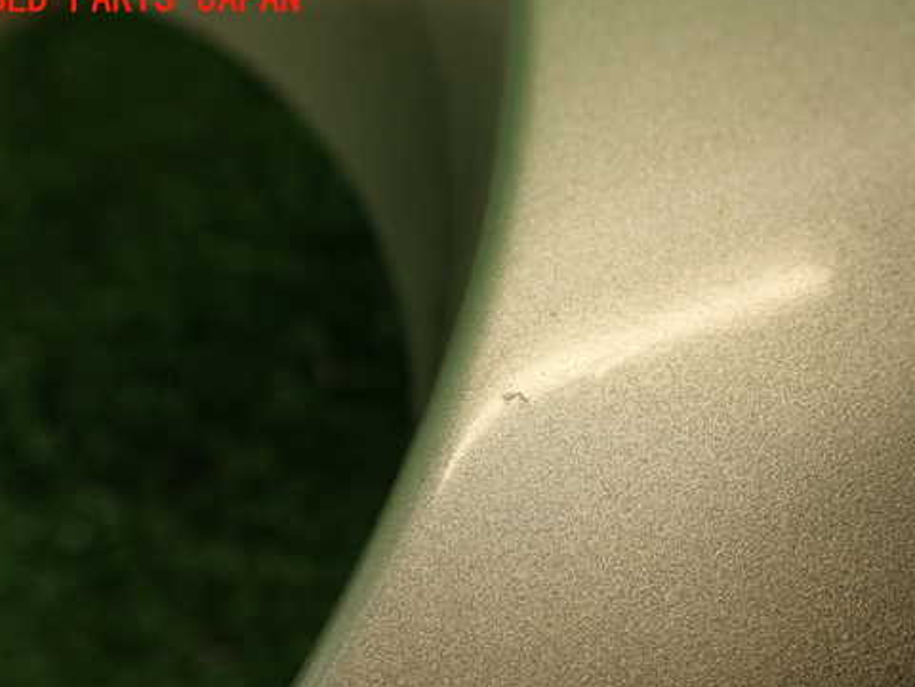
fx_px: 1057
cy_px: 405
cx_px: 526
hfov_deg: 46.6
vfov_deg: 35.9
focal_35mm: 40
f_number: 3.2
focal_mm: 5.79
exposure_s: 1/60
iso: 100
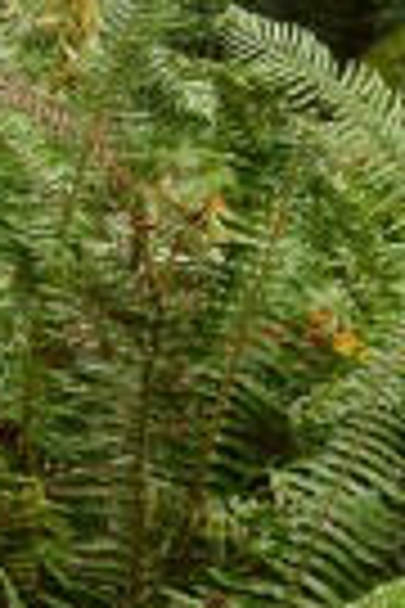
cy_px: -275
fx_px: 2835
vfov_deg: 11.8
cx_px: 639
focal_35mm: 168
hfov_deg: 8.0
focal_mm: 42
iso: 250
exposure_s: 1/1.3
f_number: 22
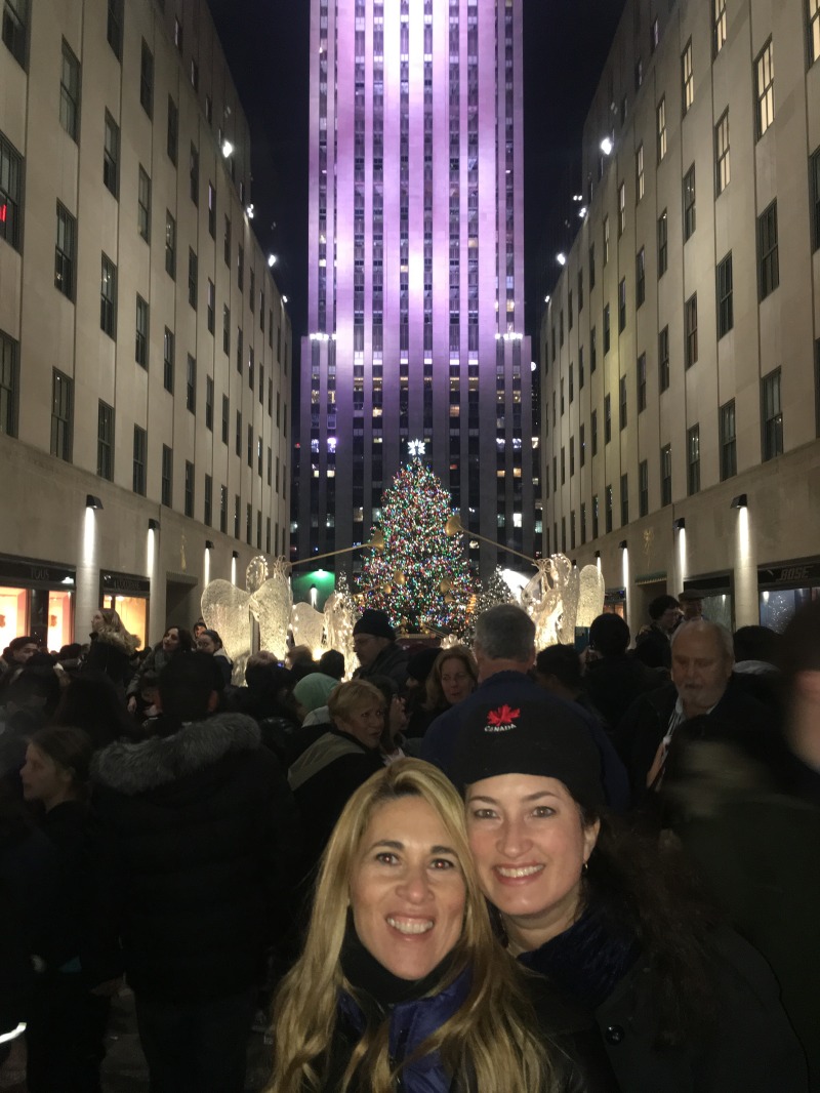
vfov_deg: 61.6
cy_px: 546
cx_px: 410
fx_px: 916
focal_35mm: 29
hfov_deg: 48.2
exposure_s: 1/16
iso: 160
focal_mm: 4.15
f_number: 2.2
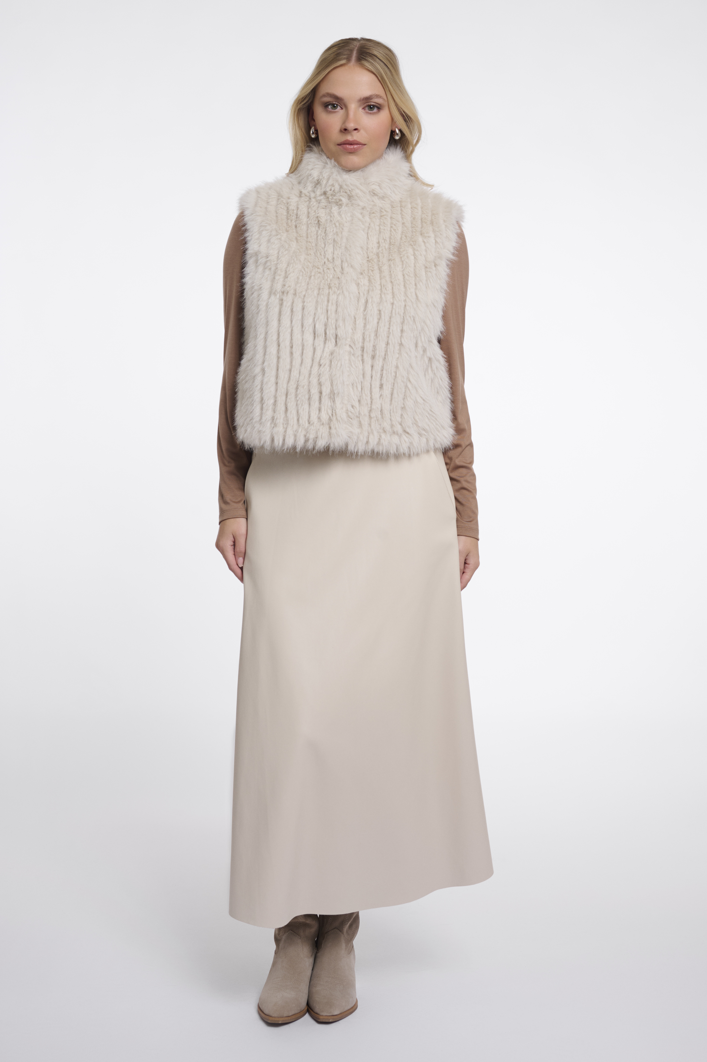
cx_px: 354
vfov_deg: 36.9
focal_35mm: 54
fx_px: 1593
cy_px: 531
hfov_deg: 25.0
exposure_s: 1/160
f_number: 8
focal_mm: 54
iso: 125
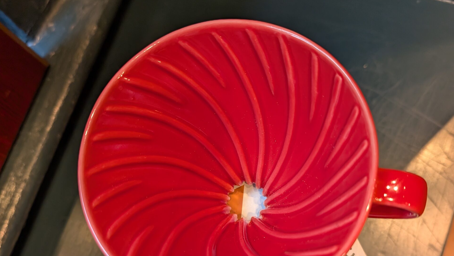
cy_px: 200
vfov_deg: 32.9
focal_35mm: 35
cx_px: 227
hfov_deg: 56.6
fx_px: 421
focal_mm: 6.9
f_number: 1.68
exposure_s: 1/120
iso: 232
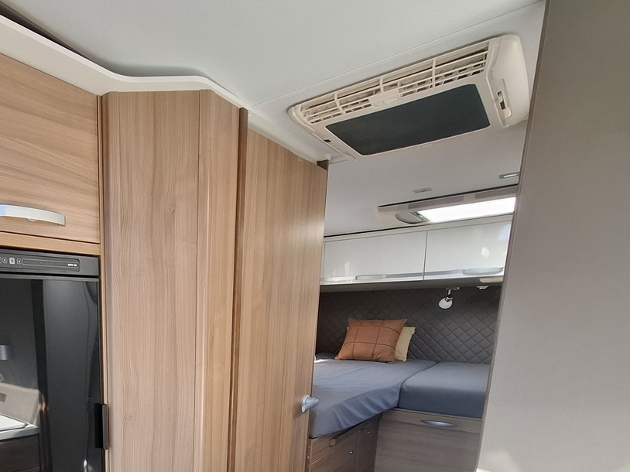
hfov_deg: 65.0
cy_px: 402
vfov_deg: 53.4
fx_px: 418
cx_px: 98
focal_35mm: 23
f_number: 2.2
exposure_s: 1/50
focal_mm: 1.74
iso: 50
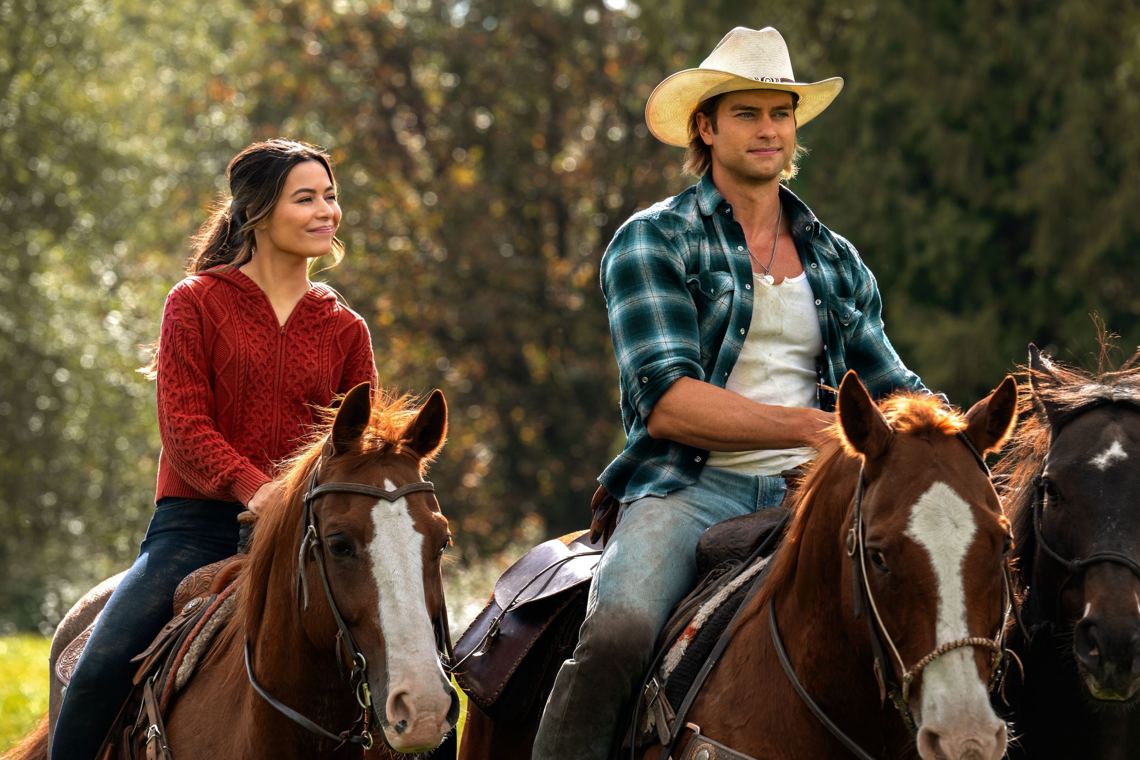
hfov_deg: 10.3
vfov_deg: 6.9
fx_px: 6333
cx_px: 570
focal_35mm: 200
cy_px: 380
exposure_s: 1/250
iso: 200
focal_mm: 200
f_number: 7.1
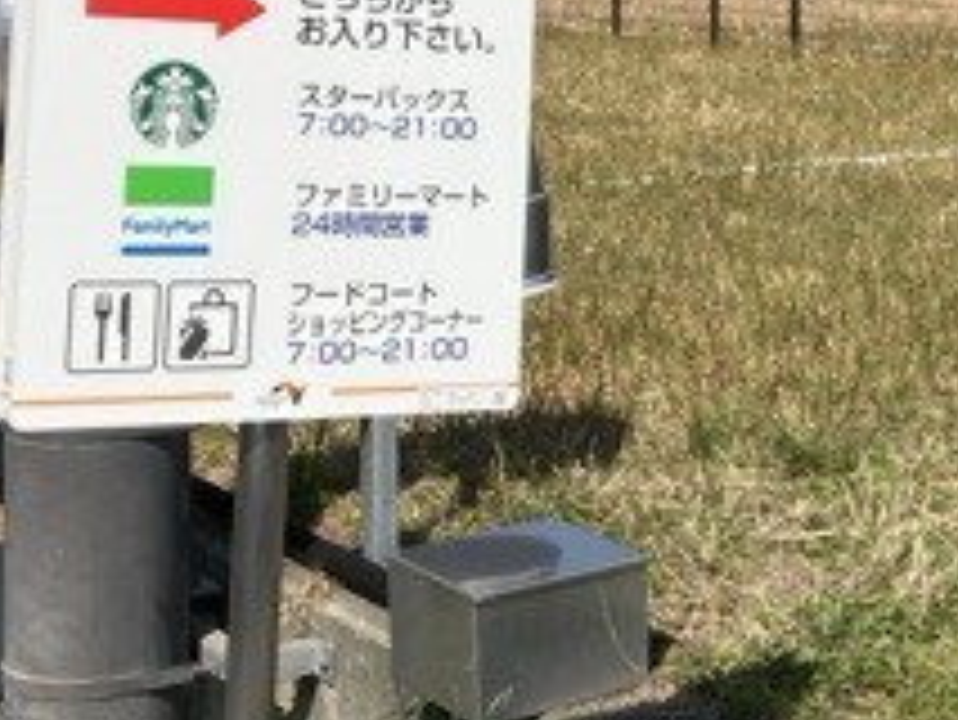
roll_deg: -0.3
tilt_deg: +0.1
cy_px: -27
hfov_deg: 22.5
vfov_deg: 17.1
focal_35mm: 84
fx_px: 2326
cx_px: 931
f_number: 1.8
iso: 32
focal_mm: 3.99
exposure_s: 1/2703
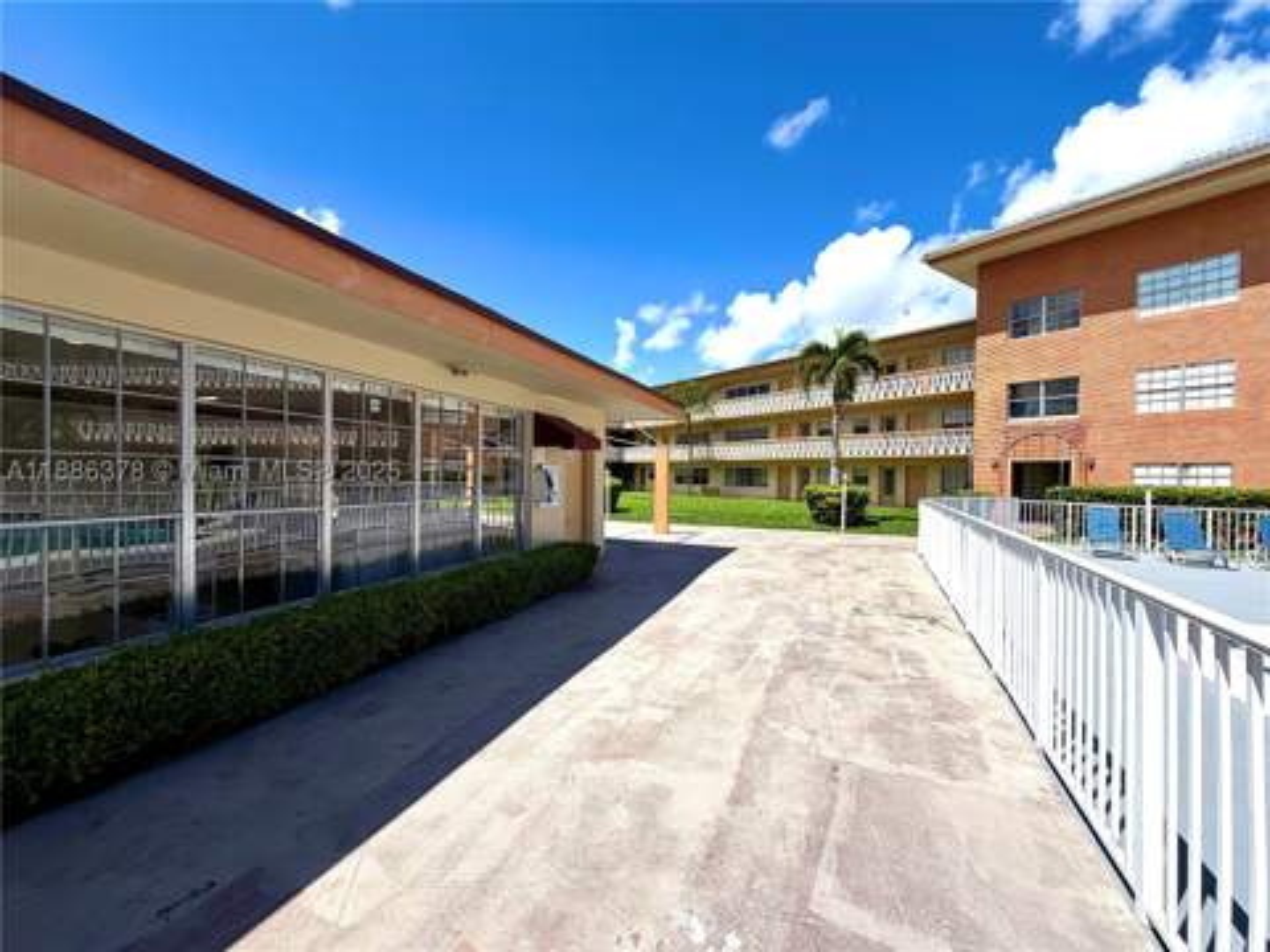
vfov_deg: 85.7
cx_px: 635
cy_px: 476
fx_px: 514
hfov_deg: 102.1
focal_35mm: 14
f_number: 2.2
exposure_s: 1/1167
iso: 20
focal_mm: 2.22
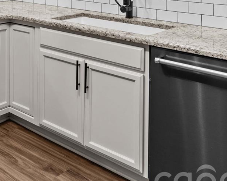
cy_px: -41
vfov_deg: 26.6
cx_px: -1
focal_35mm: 50
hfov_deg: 34.0
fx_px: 336
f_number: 8
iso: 100
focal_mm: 16
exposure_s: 1
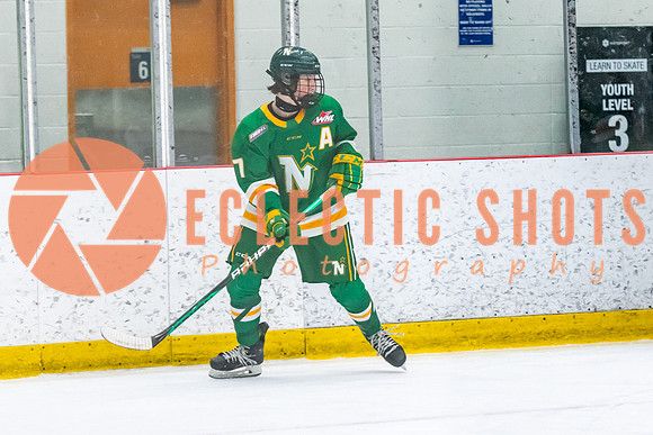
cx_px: 355
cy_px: 205
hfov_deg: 9.1
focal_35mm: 226
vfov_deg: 6.1
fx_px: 4094
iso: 4000
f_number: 2.8
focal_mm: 110
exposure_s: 1/800
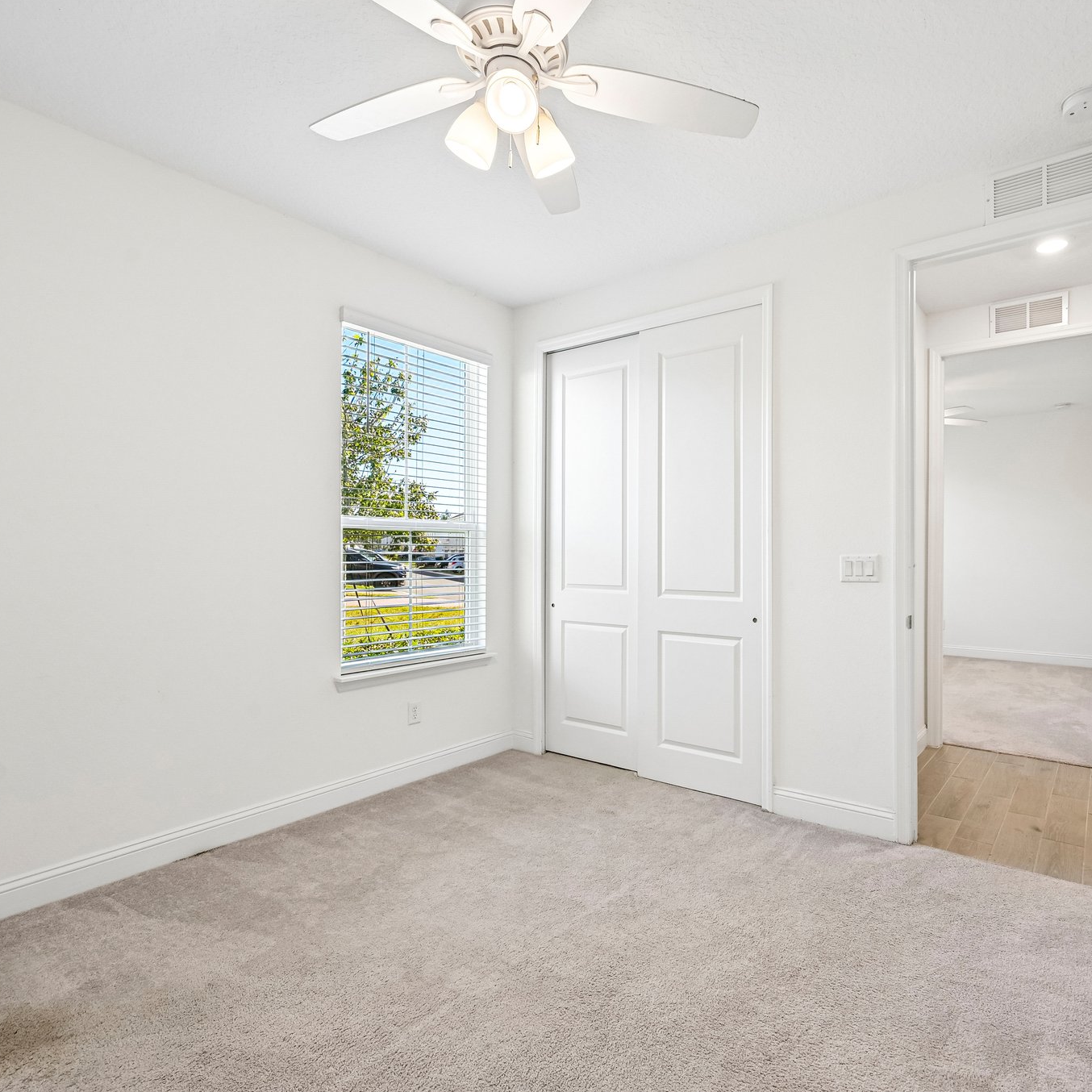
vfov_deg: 80.7
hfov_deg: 79.7
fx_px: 642
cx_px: 659
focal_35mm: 18
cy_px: 545
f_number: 8
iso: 250
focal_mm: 14
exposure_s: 1/15
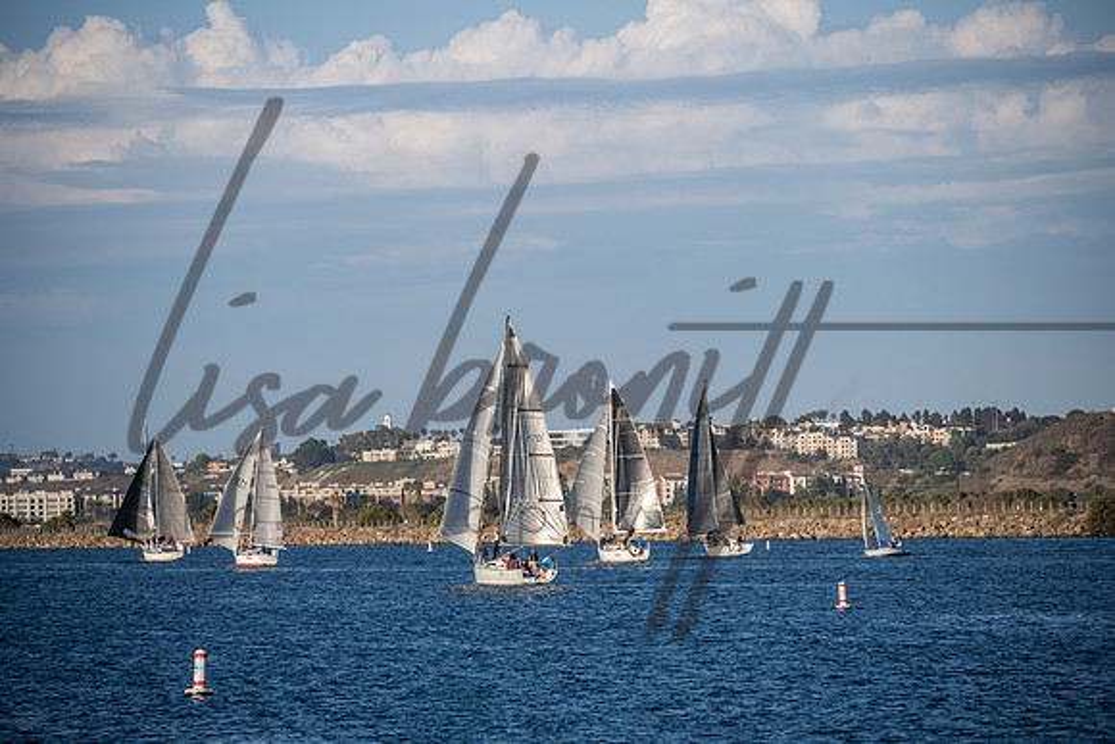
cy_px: 372
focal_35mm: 200
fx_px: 6196
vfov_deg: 6.9
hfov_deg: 10.3
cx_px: 558
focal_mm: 200
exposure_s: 1/1250
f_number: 6.3
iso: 320
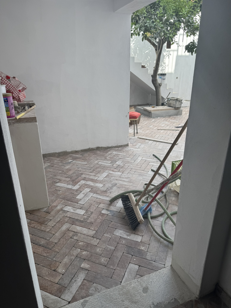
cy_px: 154
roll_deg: +0.3
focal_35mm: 24
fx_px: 214
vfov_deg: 71.6
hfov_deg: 56.8
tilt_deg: -21.2
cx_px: 116
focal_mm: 6.76
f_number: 1.78
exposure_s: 1/460
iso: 80
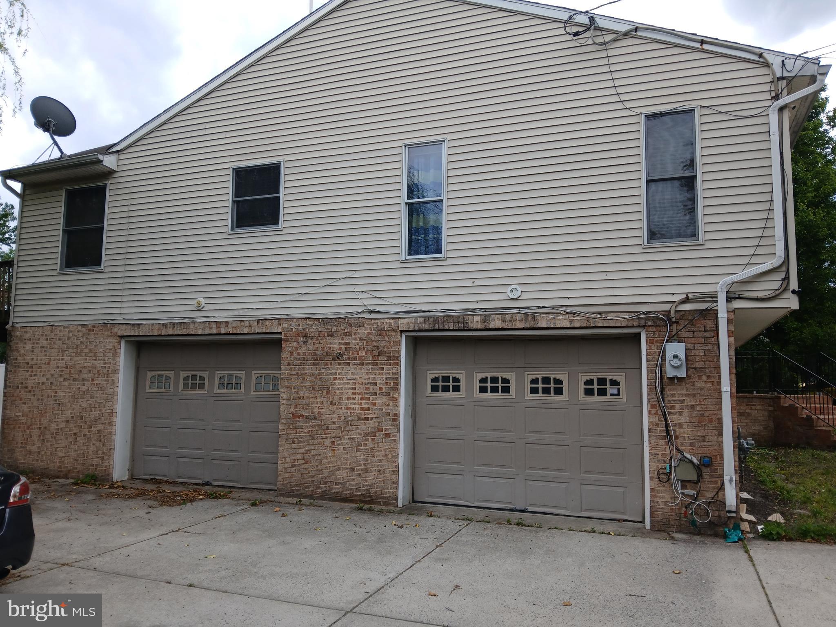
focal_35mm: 26
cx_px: 418
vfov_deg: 53.1
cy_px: 314
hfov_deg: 67.3
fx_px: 628
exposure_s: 1/280
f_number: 1.8
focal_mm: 3.98
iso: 20
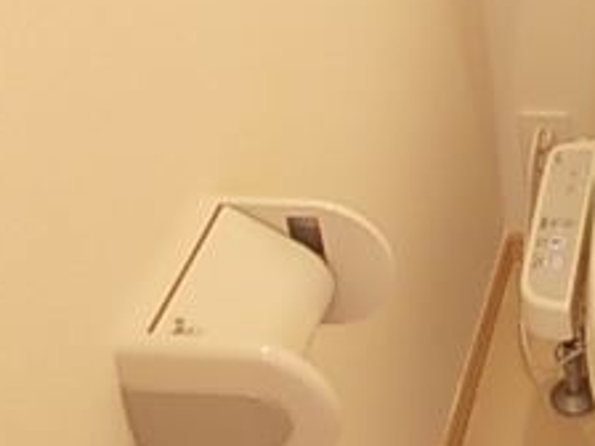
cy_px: 27
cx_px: 664
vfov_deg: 18.1
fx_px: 1375
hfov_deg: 22.9
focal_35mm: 80
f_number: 2.7
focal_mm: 4
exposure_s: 1/8
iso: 200
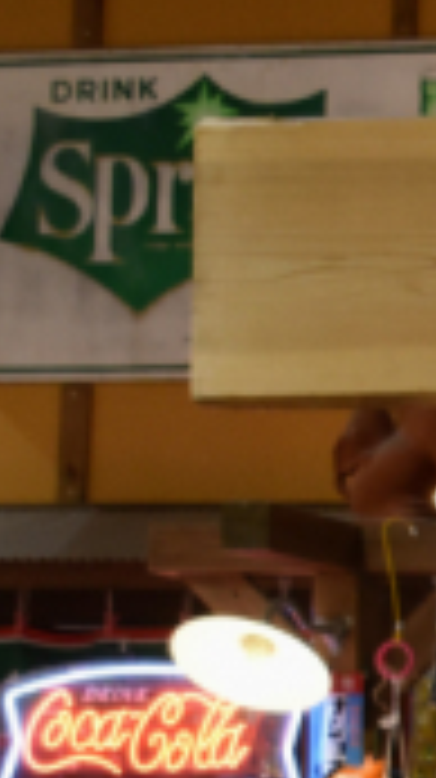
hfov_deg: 7.3
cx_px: 1632
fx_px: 2699
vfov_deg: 16.1
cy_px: 776
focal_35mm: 131
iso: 400
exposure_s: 1/60
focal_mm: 18
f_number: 4
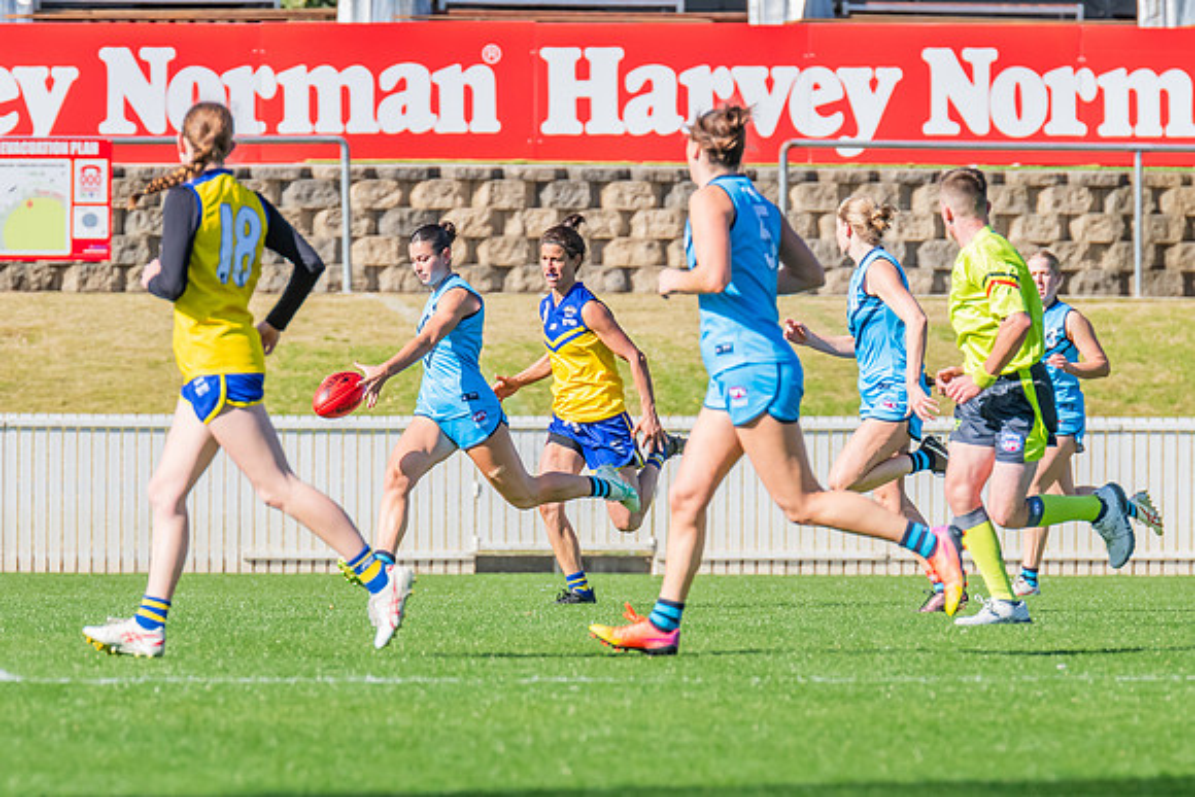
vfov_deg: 2.1
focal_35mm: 649
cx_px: 461
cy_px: 420
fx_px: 21546
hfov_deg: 3.2
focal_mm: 420
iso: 800
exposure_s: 1/1250
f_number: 10
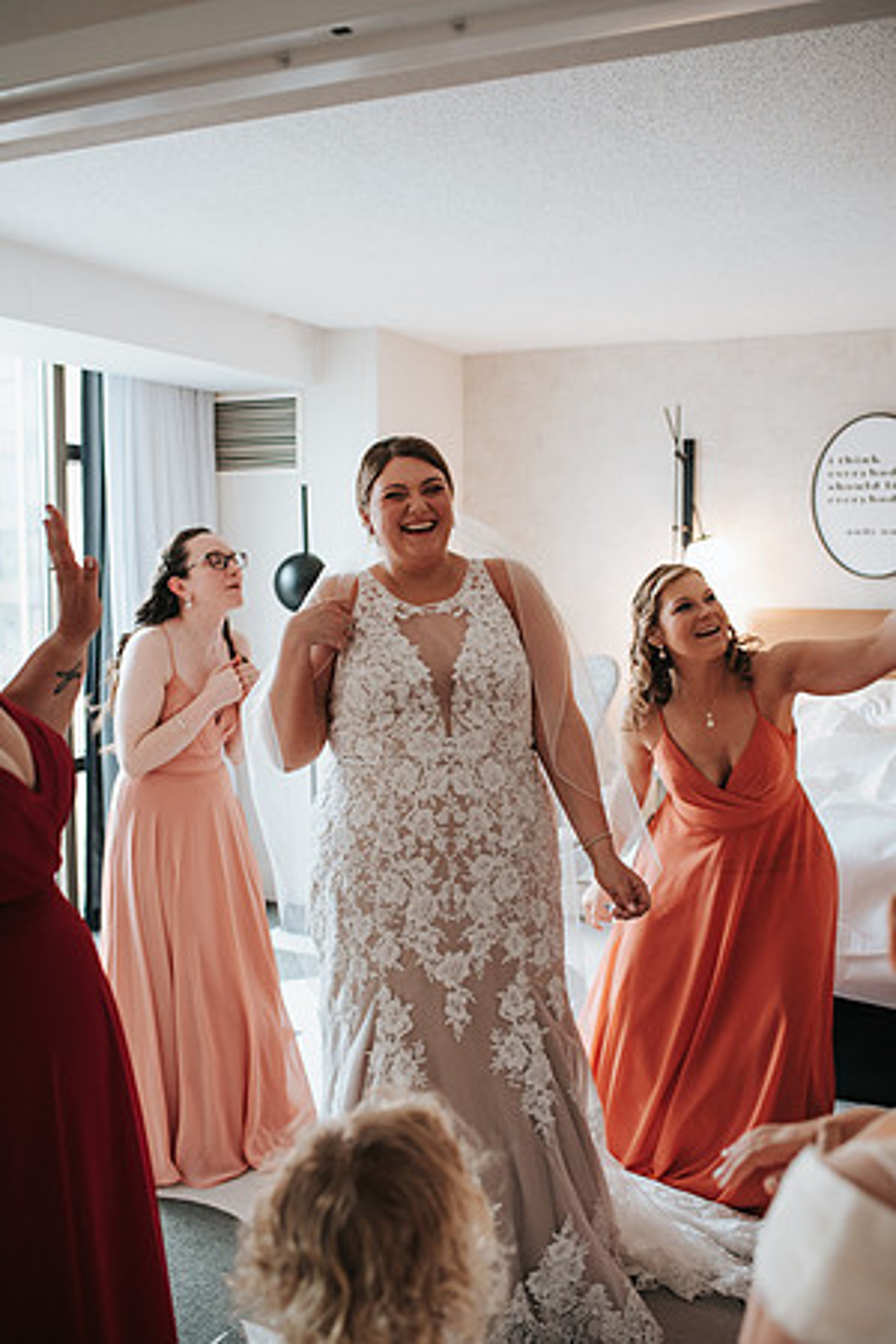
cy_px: 672
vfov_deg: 54.4
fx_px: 1307
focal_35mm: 35
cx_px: 448
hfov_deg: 37.9
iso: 1000
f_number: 3.2
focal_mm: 35
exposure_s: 1/200
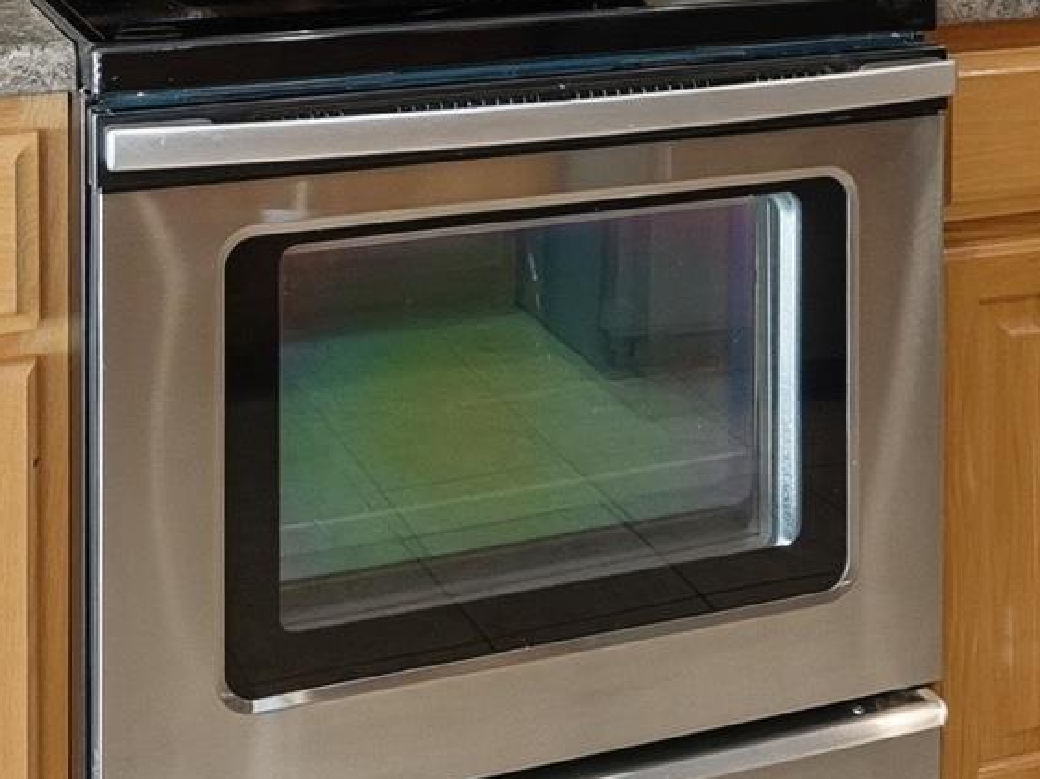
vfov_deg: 20.2
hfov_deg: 30.2
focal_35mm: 64
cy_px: -337
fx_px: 1922
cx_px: 436
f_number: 4
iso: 800
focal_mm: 10
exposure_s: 1/1600
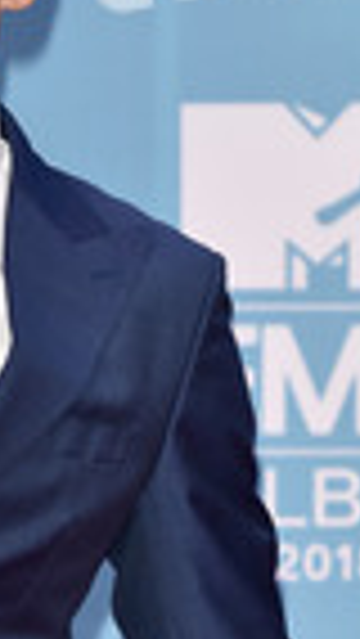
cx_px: -104
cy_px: 580
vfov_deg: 5.4
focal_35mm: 397
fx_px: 6729
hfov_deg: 3.1
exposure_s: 1/250
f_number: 4.5
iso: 2000
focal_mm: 135
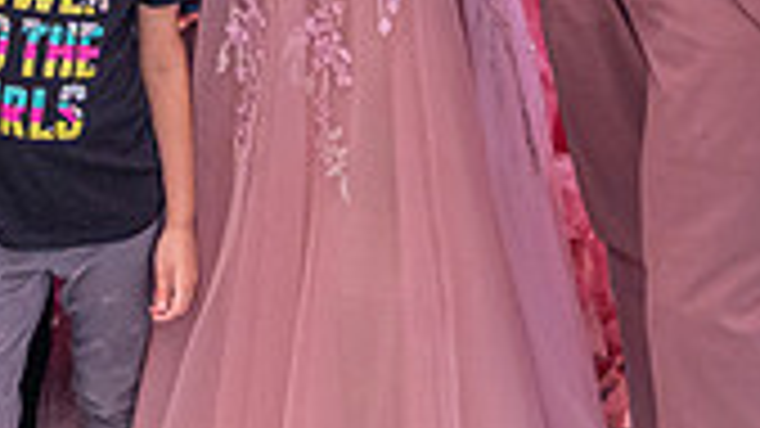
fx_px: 1733
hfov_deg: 24.4
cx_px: 171
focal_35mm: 86
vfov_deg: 12.7
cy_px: -360
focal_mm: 24
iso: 1600
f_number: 4
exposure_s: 1/160
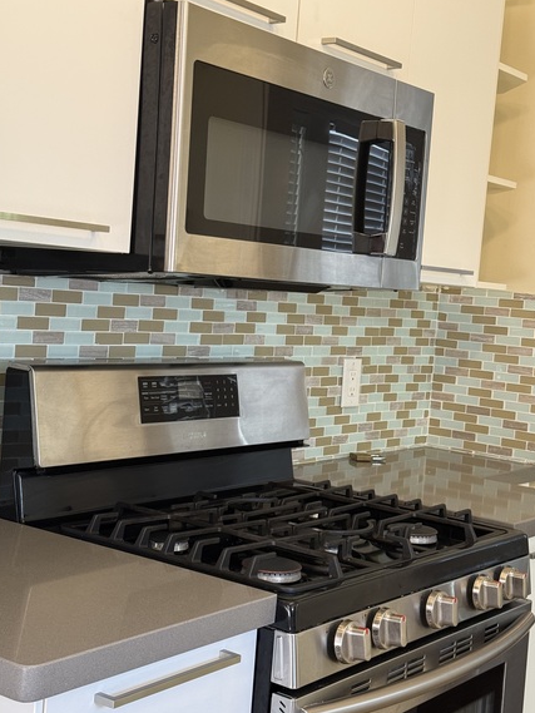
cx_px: 288
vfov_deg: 35.5
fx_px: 1112
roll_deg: -4.6
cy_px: 365
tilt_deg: -3.8
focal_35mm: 54
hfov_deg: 27.0
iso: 200
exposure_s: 1/60
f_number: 1.78
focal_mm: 6.76
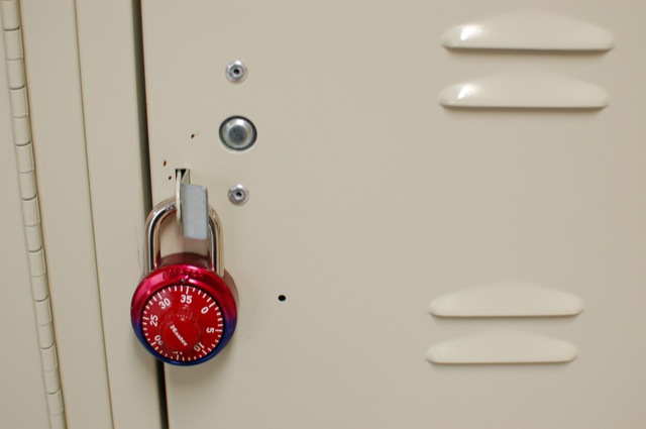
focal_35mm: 52
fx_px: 941
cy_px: 214
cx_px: 323
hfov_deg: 37.9
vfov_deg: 25.7
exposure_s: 1/50
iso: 800
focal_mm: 35
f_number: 3.5
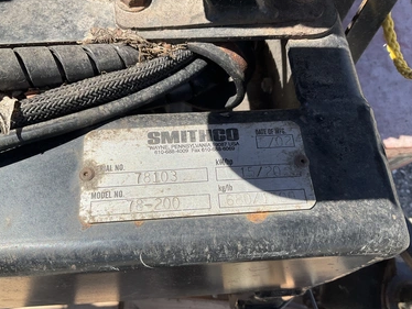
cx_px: 198
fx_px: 369
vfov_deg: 45.5
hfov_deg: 58.3
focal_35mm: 31
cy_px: 159
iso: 25
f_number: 1.8
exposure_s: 1/1168
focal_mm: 3
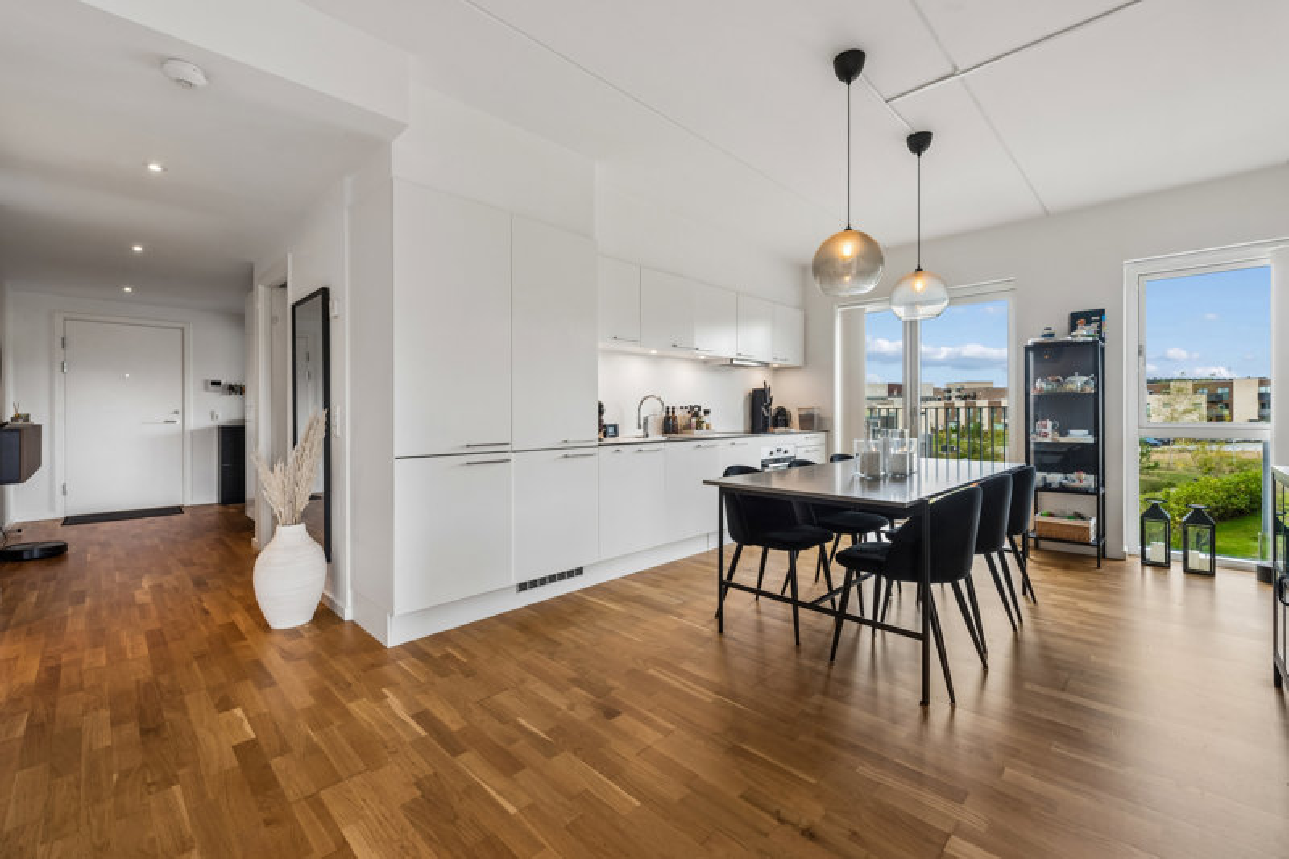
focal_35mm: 15
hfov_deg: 100.4
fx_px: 537
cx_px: 644
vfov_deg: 77.3
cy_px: 430
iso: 200
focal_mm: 15
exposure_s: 1/15
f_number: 10
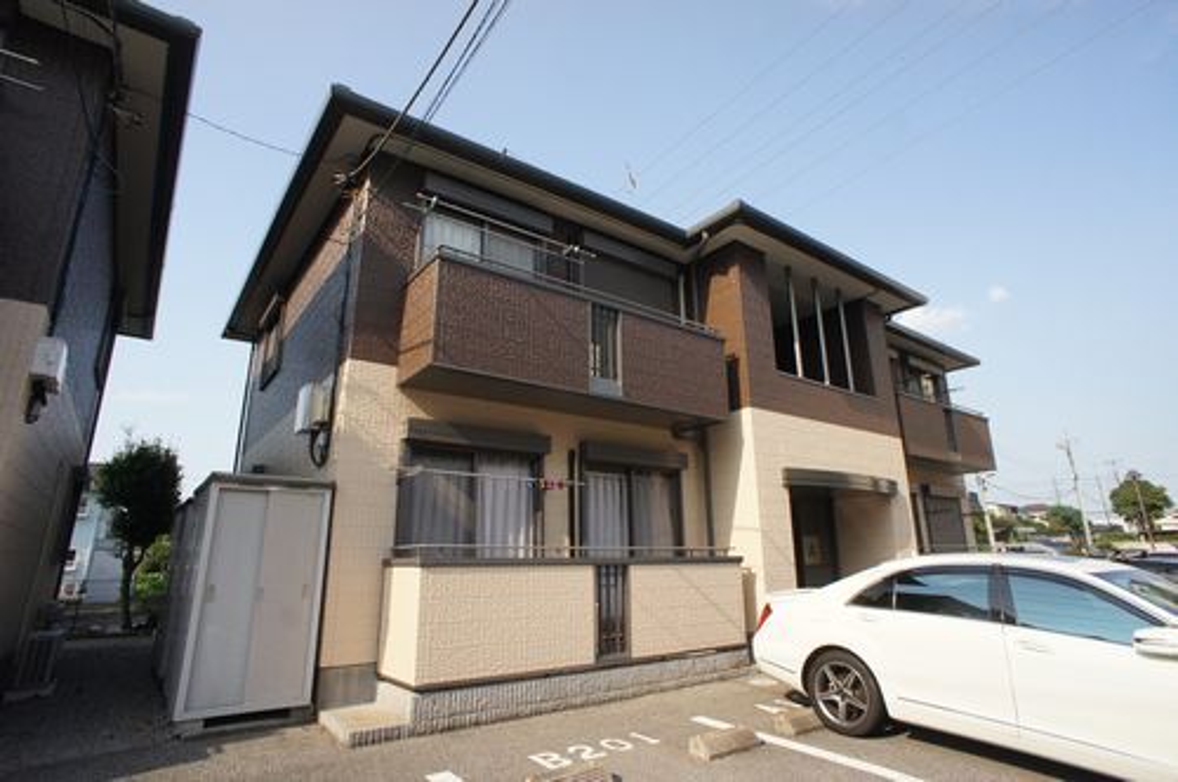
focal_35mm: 24
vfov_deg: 53.0
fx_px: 784
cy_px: 391
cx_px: 589
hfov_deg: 73.8
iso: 800
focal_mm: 16
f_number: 8
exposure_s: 1/1000
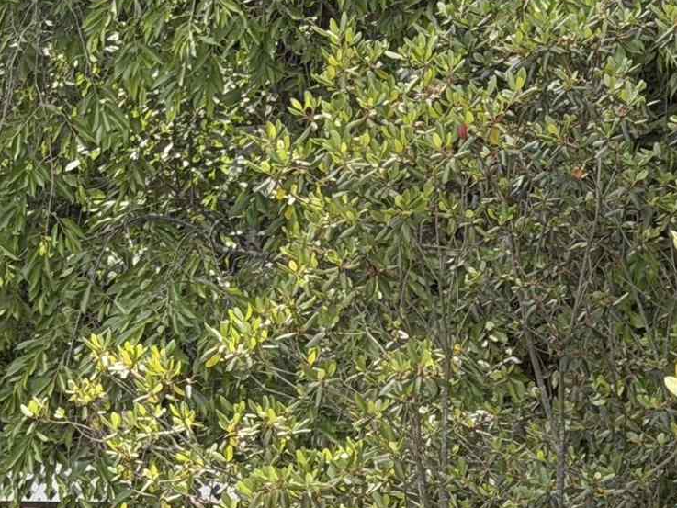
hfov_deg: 9.9
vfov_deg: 7.4
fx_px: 3912
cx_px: 145
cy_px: 651
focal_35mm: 200
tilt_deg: -2.3
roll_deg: -1.1
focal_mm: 6.76
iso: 80
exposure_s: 1/895
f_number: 1.78
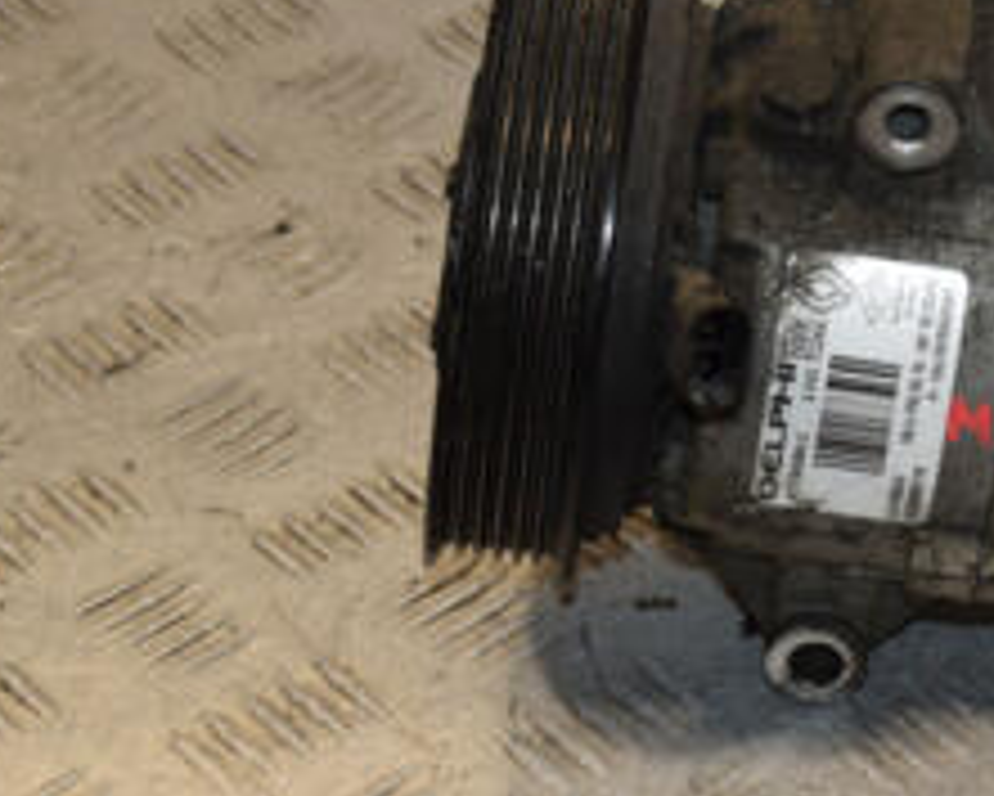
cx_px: 1210
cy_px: 117
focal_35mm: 153
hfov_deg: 12.3
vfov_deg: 10.1
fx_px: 4503
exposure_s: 1/200
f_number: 6.3
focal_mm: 40
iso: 800
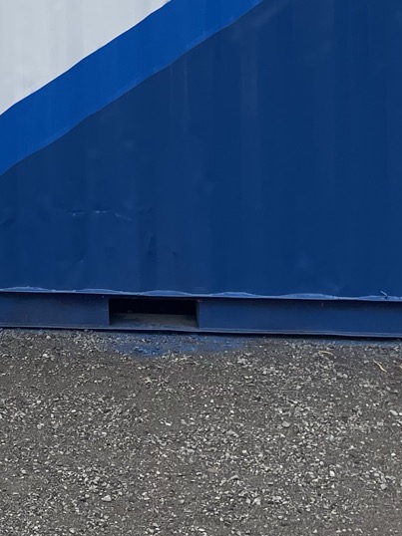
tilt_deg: +0.3
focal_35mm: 87
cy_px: -77
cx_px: -92
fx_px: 1348
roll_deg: +1.6
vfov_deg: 21.2
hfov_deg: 16.2
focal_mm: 5.1
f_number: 1.6
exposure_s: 1/1821
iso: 32
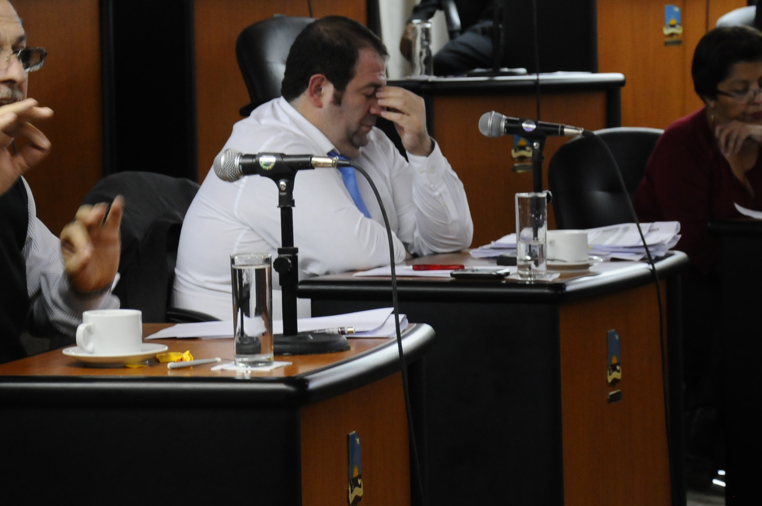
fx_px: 3087
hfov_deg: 14.1
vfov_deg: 9.4
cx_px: 319
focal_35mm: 146
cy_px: 189
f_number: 5
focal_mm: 58
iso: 1250
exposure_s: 1/60
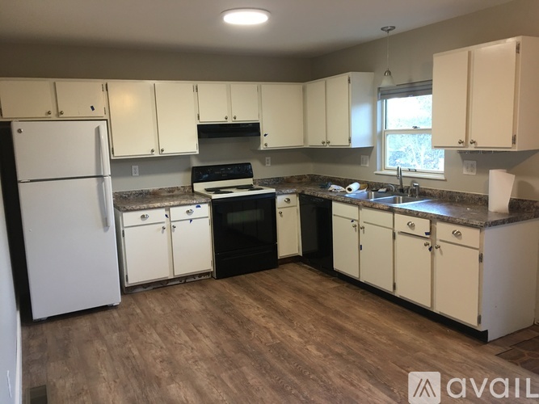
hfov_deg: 61.7
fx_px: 451
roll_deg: +2.6
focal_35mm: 29
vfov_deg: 48.2
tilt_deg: -6.7
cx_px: 270
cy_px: 202
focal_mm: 4.15
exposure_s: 1/15
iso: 50
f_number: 2.2
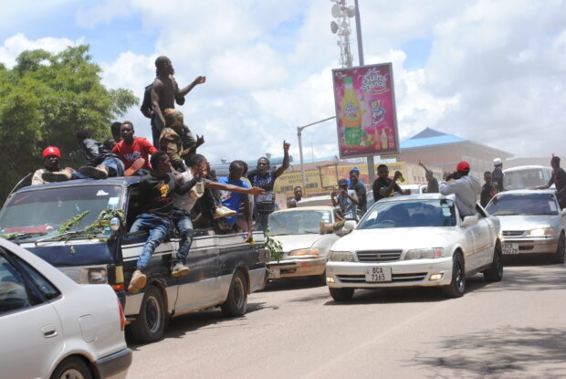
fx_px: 1299
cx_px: 283
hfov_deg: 24.6
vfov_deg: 16.6
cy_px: 190
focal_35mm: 82
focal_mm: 55
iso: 100
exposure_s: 1/250
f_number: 8
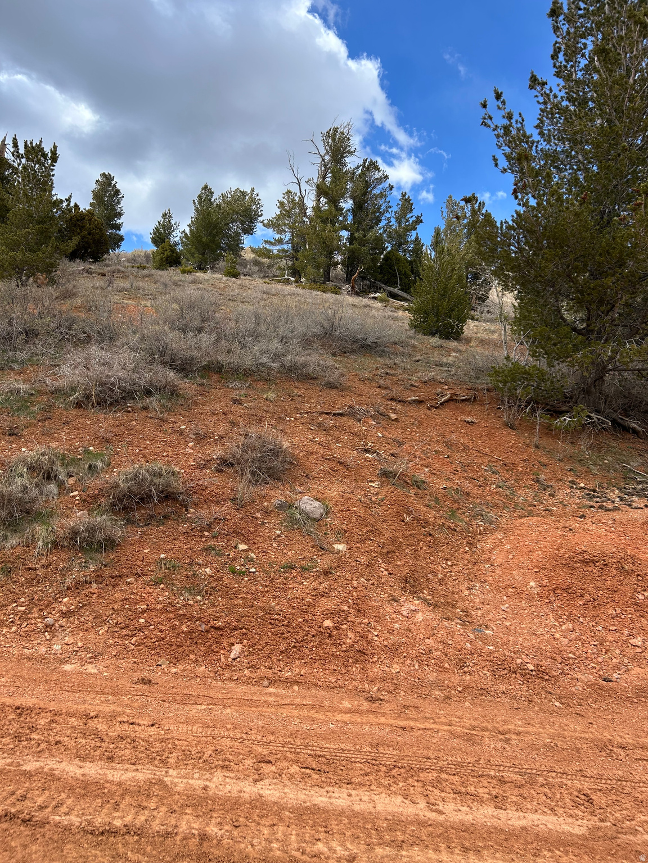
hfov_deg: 53.1
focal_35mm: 26
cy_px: 432
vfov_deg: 67.3
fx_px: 649
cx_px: 324
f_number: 1.5
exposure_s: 1/1808
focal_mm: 5.7
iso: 50
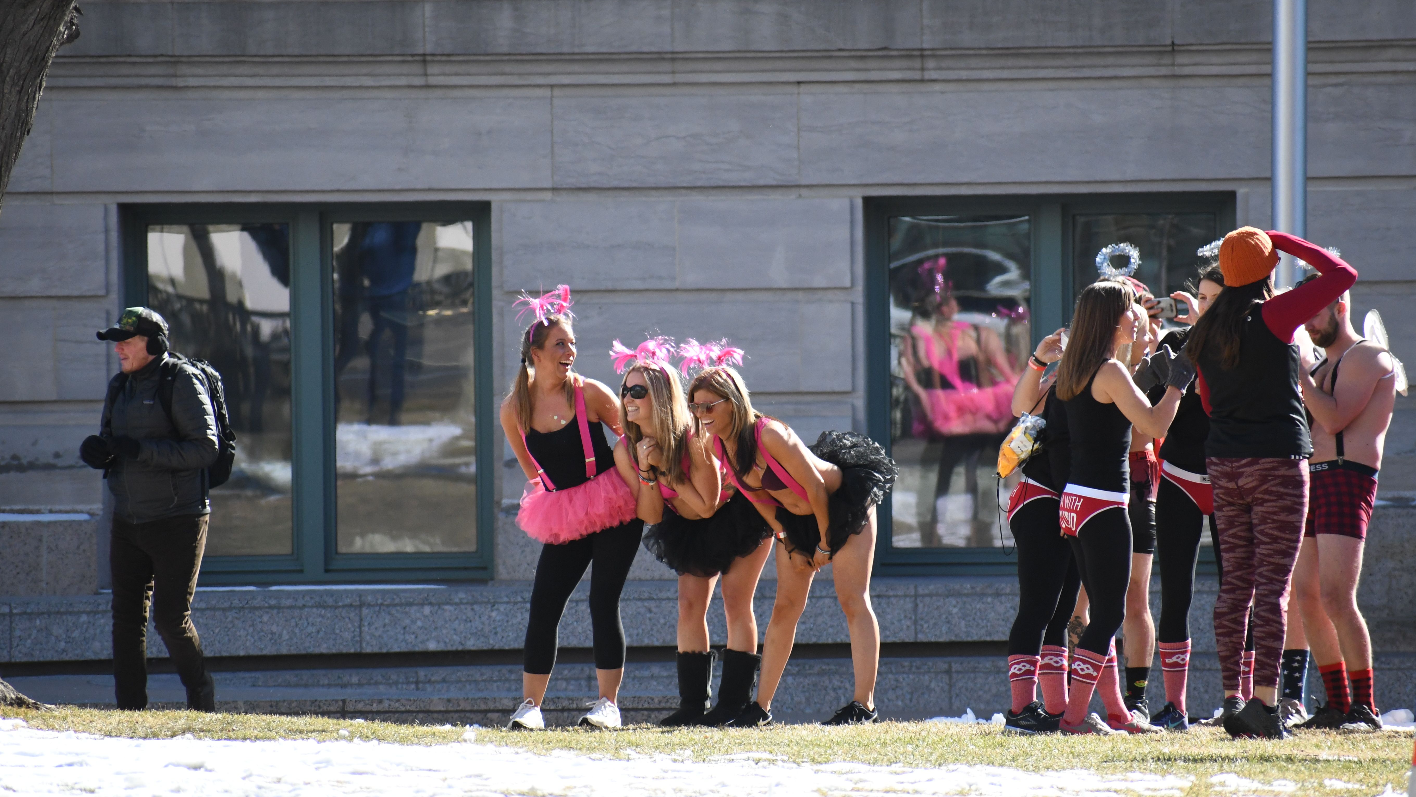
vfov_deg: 2.5
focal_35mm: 483
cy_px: 377
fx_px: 18136
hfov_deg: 4.5
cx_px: 725
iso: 1600
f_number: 6.3
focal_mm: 300
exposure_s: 1/2000
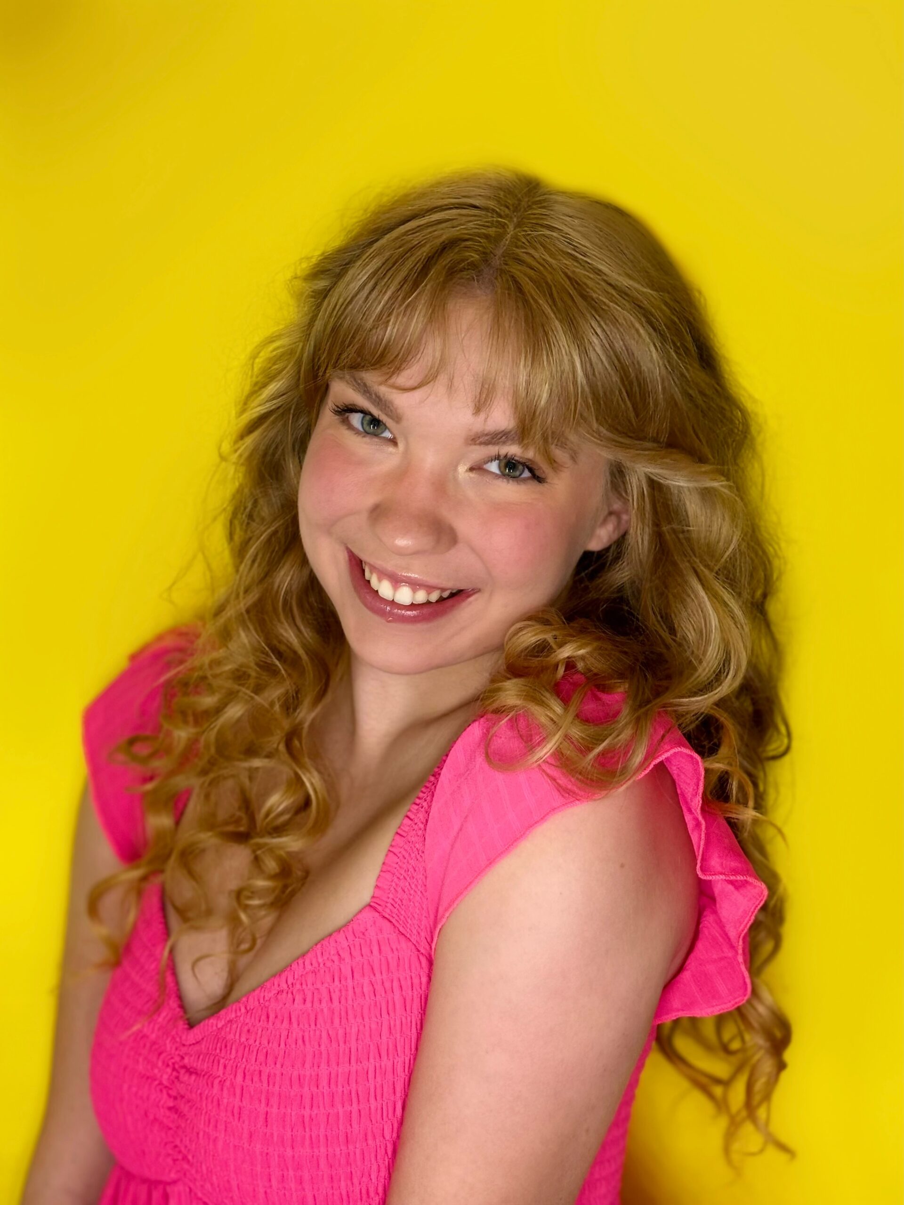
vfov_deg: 36.8
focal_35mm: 52
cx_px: 452
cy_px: 602
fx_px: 1811
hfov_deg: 28.0
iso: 125
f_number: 1.6
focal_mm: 5.96
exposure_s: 1/60
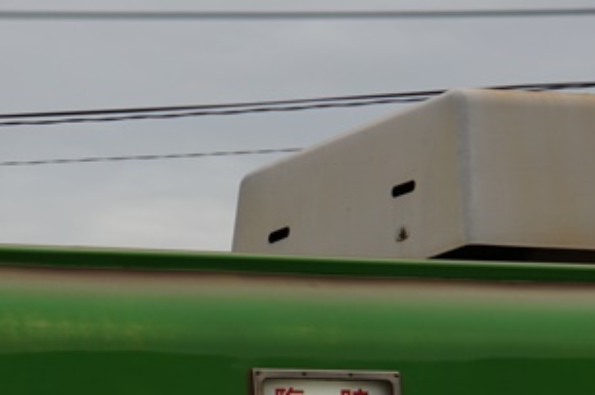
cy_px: 273
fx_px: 4711
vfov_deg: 4.8
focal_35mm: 285
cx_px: 309
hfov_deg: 7.2
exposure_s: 1/200
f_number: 6.3
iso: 160
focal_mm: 121.3
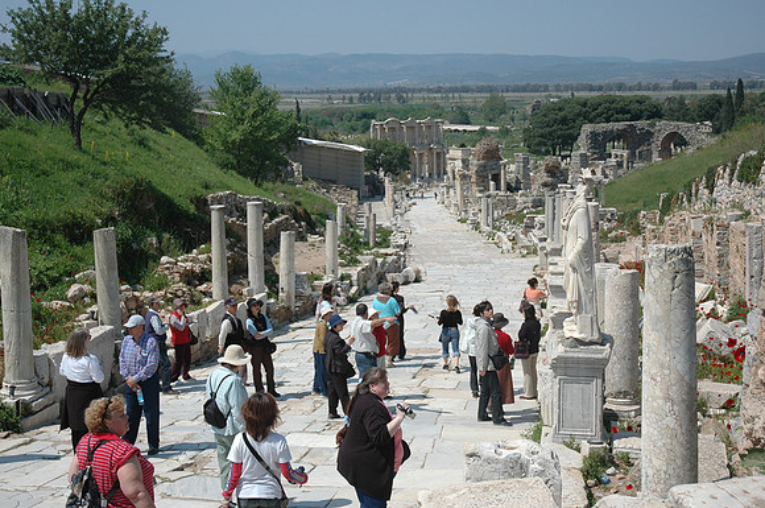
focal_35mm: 46
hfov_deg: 42.4
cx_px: 382
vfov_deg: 28.9
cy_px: 254
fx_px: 987
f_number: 4.5
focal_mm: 31
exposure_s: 1/1600
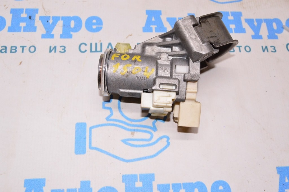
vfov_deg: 36.8
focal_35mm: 36
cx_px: 144
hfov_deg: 53.2
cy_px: 96
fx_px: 289
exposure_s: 1/100
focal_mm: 24
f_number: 8
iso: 1600
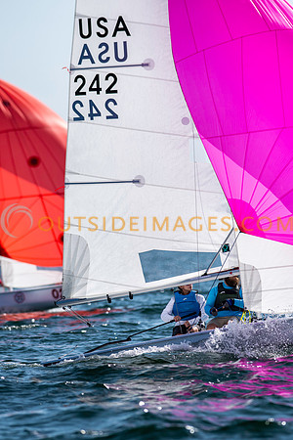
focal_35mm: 450
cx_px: 146
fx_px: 5493
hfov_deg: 3.1
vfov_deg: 4.6
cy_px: 220
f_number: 5
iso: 200
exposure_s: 1/4000
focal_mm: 300
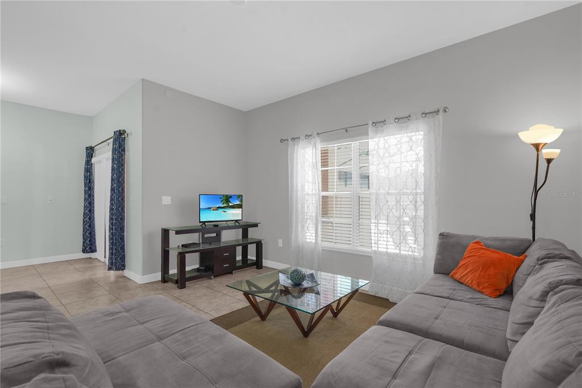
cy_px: 194
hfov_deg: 96.8
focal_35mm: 16
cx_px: 291
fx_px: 259
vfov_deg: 73.7
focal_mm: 16
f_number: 7.1
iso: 160
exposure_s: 1/8
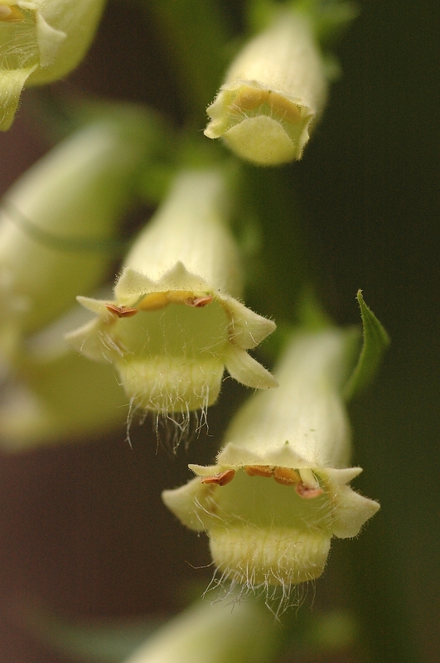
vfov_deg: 22.7
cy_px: 332
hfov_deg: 15.1
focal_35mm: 90
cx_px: 220
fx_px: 1655
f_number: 5
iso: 800
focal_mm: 60
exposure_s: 1/800
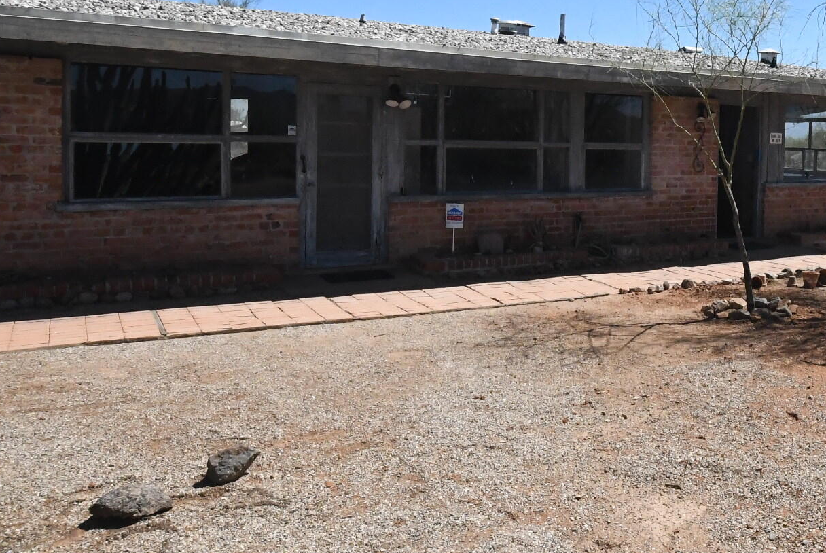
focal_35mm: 35
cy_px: 166
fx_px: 804
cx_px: 691
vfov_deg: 37.4
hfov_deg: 50.2
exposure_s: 1/8000
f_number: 9
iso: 3200
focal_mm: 10
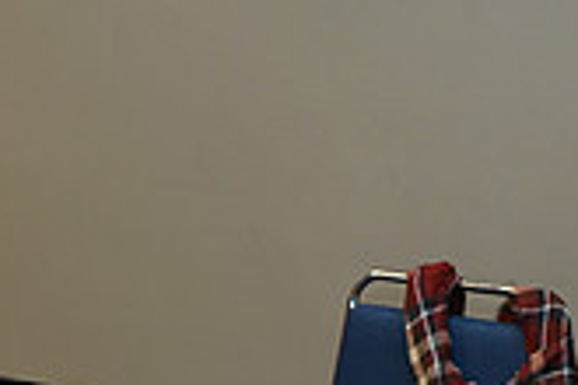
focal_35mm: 102
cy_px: 257
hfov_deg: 19.5
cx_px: 553
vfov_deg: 13.4
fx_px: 1638
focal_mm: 29
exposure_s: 1/80
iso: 800
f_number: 4.5
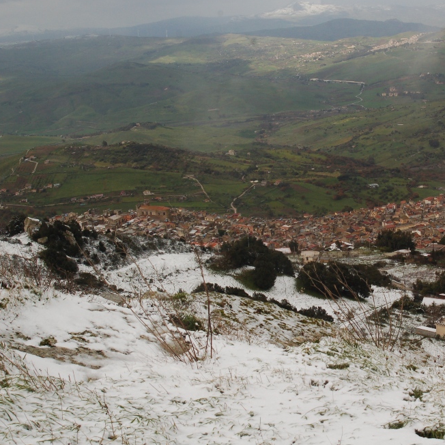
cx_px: 331
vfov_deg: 30.6
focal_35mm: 56
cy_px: 222
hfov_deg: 30.1
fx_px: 814
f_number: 11
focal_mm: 28
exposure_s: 1/500
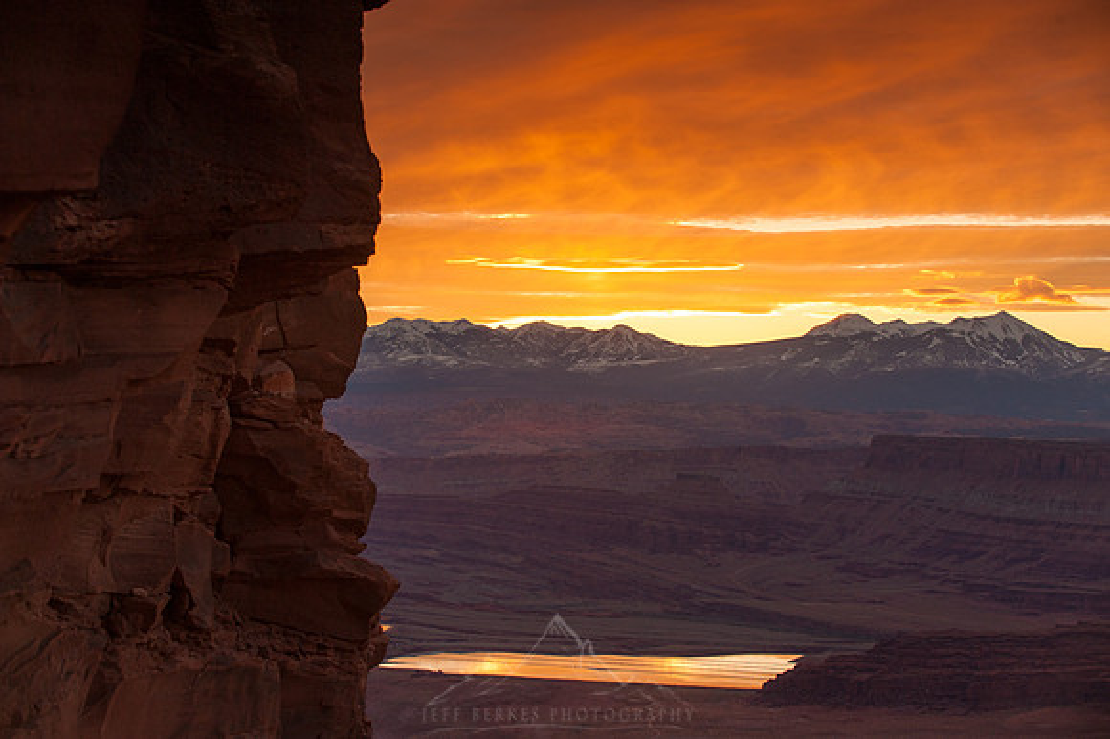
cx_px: 555
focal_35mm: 80
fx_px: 2465
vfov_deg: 17.0
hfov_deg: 25.4
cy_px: 370
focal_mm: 80
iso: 250
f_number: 6.3
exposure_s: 1/160
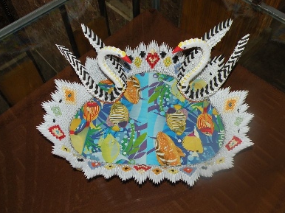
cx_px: 151
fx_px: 288
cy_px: 84
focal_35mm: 35
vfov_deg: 40.5
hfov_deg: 52.6
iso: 64
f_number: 2.8
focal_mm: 4.7
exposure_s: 1/30
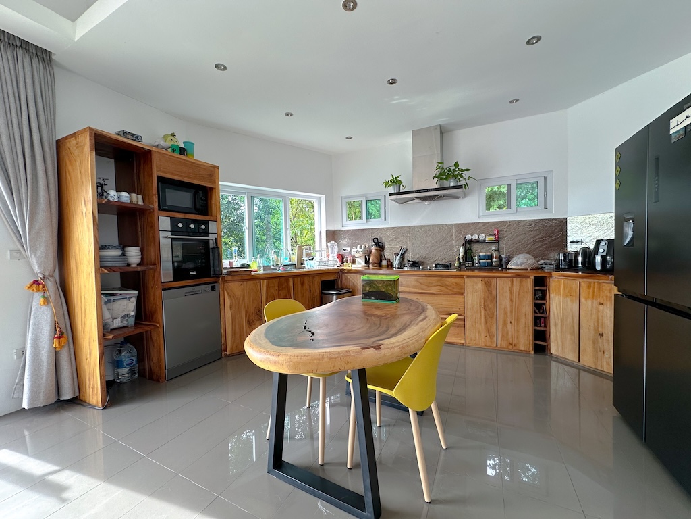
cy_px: 260
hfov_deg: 102.1
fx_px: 279
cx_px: 346
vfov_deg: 85.7
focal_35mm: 14
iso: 64
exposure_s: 1/99
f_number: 2.2
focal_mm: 2.22
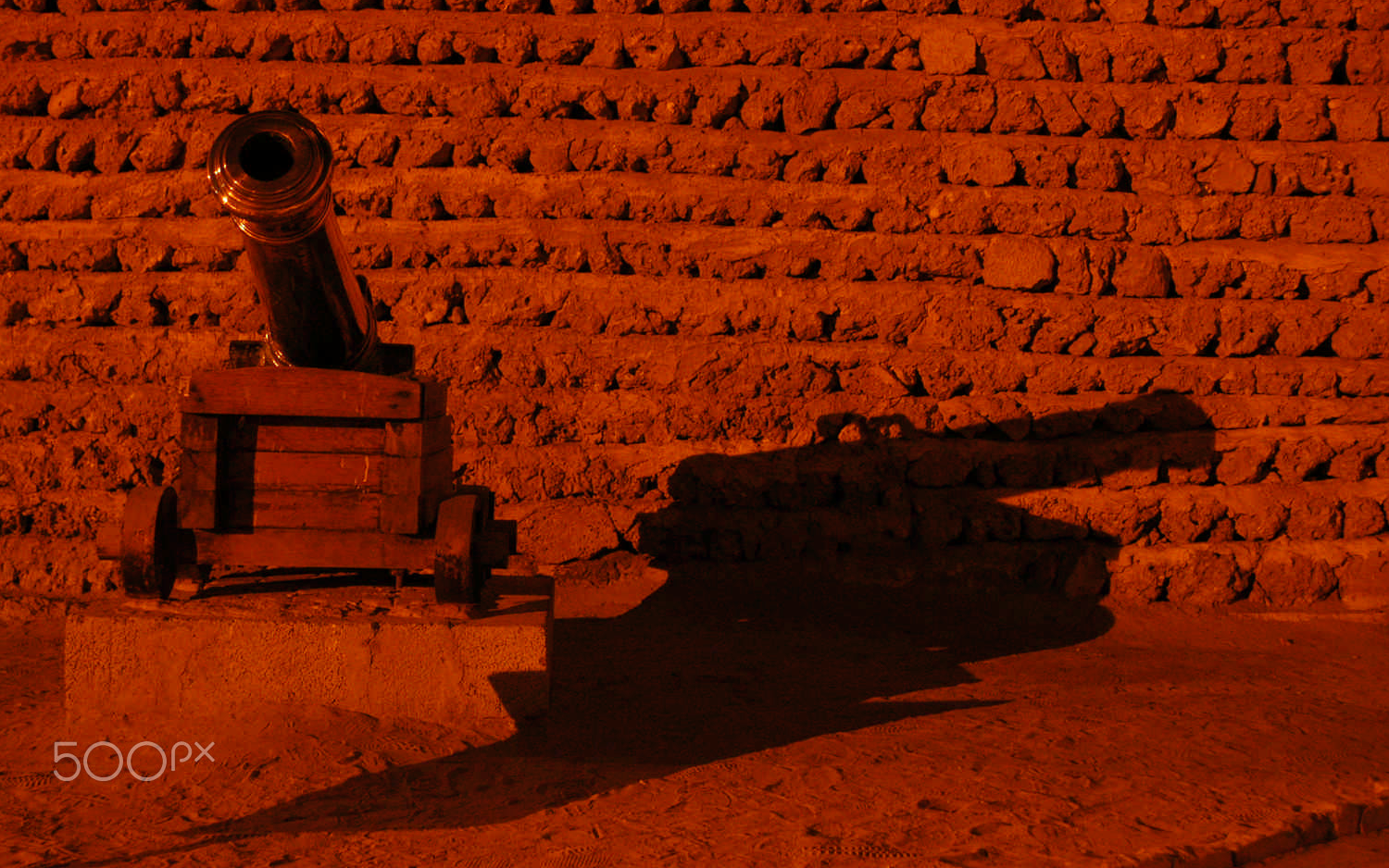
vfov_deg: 26.3
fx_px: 1855
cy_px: 413
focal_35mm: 49
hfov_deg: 41.0
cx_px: 695
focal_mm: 32
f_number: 5.6
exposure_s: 1.5
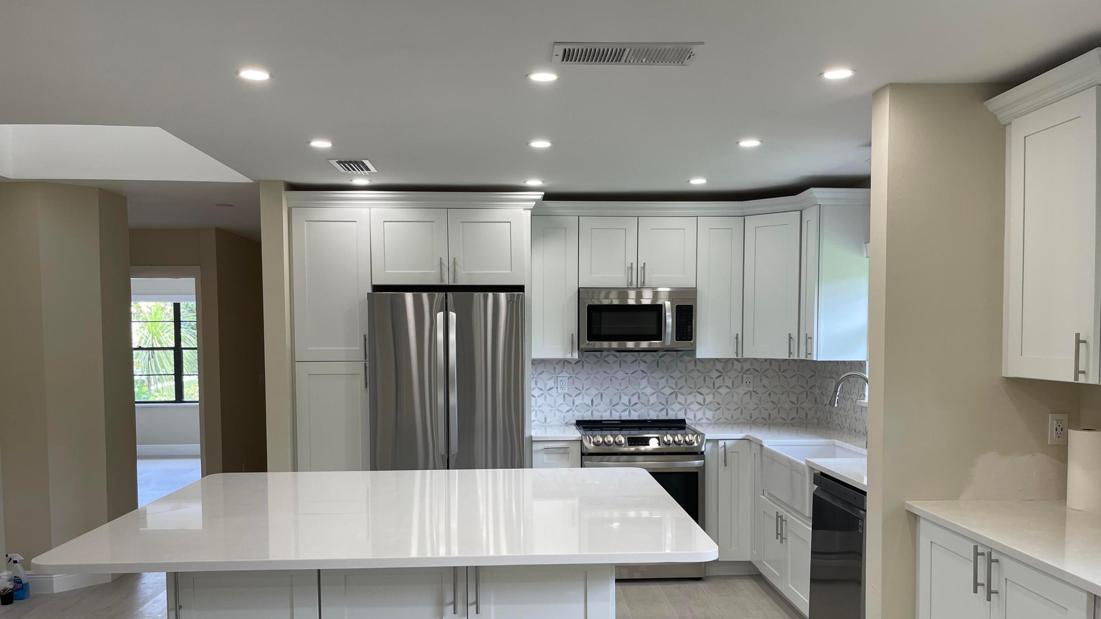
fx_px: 847
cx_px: 558
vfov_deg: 40.0
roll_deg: +0.3
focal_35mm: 29
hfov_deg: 66.1
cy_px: 375
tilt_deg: -4.9
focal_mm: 5.1
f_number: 1.6
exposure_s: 1/120
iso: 40
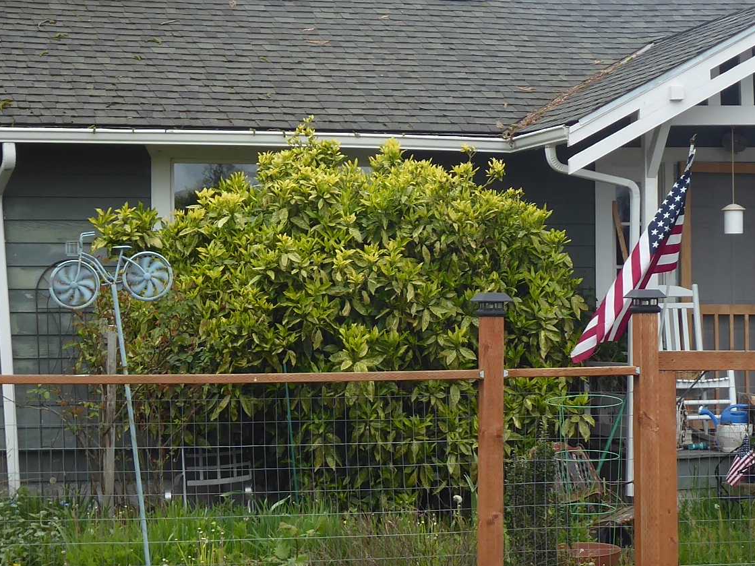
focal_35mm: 112
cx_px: 428
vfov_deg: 13.2
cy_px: 344
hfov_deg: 17.6
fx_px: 2443
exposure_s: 1/160
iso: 80
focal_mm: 8.4
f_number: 4
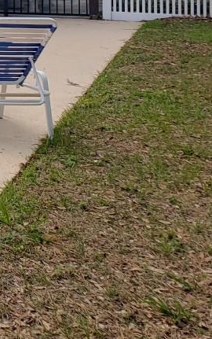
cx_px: -346
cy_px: -60
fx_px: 849
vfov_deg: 21.1
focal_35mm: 92
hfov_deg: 11.1
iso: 50
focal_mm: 4.3
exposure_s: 1/360
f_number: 2.4
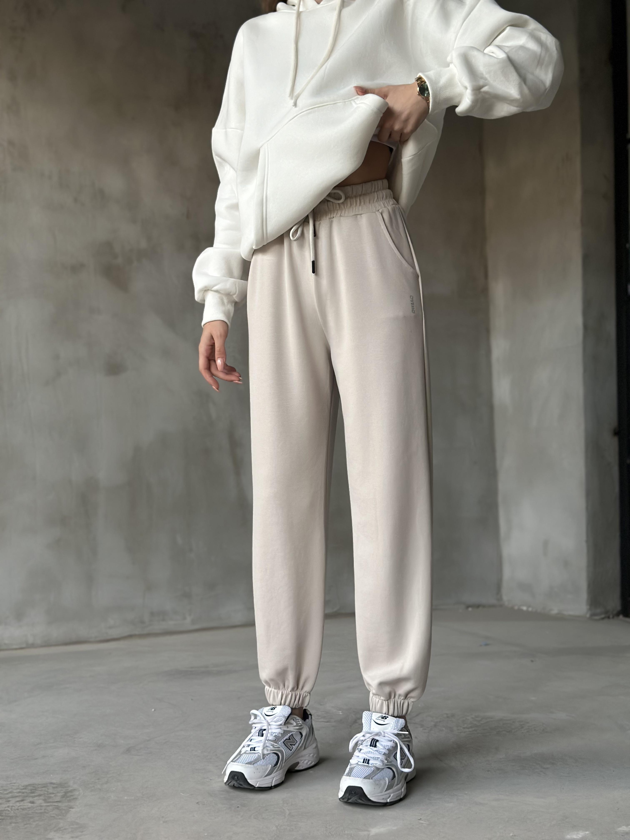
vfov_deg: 39.7
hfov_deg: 30.3
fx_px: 1165
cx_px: 315
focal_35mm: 48
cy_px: 420
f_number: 1.78
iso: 160
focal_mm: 6.86
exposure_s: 1/60
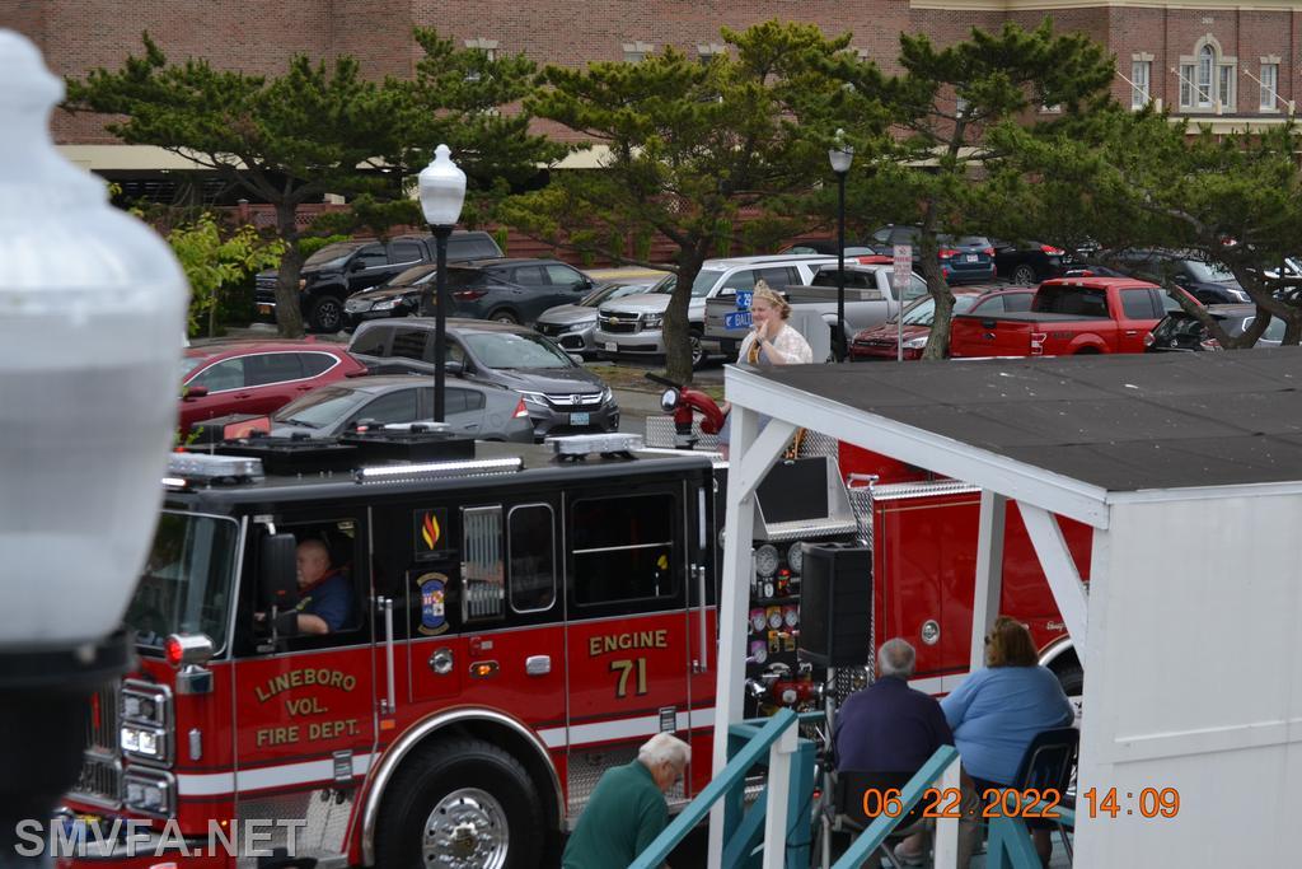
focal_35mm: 93
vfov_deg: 14.7
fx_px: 3364
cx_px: 651
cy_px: 434
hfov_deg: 21.9
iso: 320
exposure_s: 1/500
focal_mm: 62
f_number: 5.6
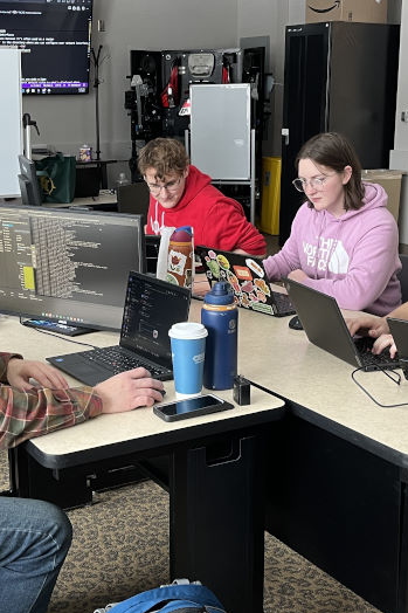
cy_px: 311
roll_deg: +0.4
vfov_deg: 38.2
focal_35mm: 52
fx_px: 885
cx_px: 178
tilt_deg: -14.8
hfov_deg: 26.0
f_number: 1.6
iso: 200
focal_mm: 5.1
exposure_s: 1/60
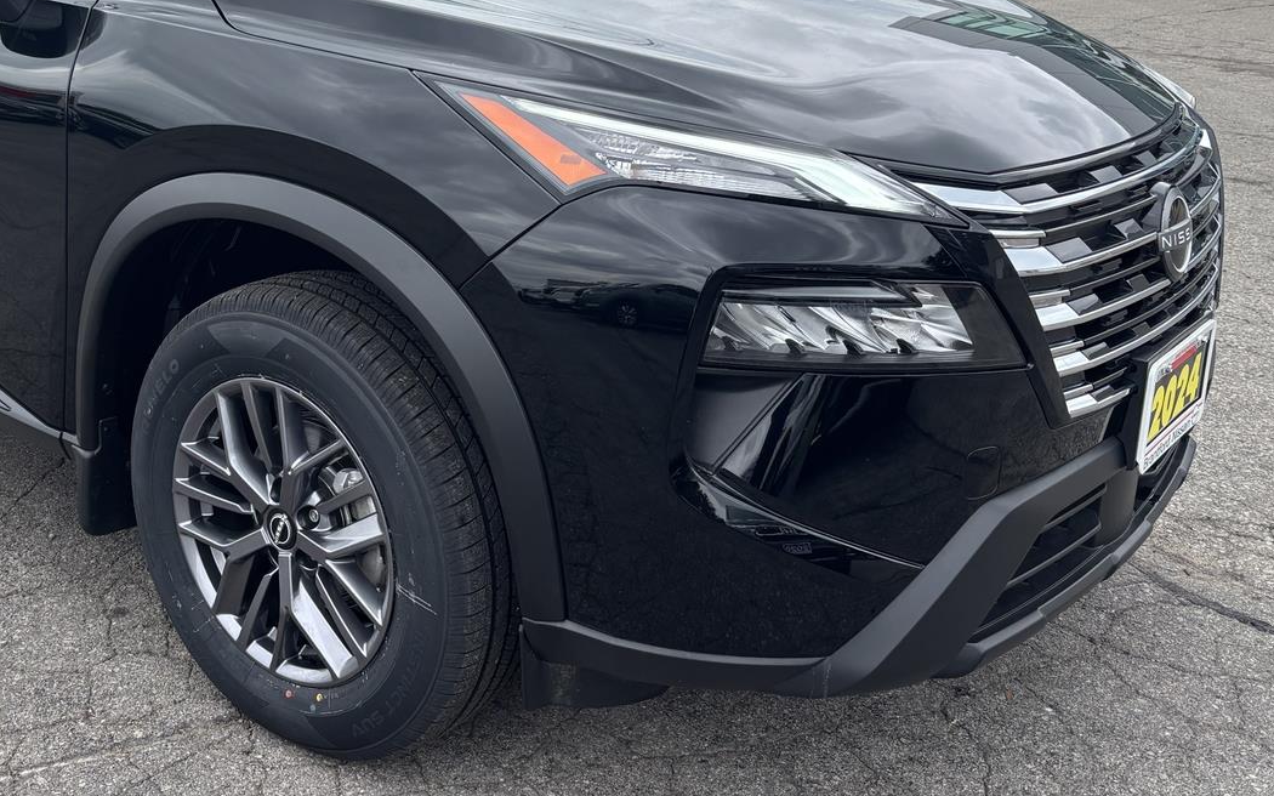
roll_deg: +0.0
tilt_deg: -14.8
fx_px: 1458
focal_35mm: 42
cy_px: 223
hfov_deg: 45.6
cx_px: 328
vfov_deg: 30.1
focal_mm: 5.96
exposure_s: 1/1164
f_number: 1.6
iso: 50
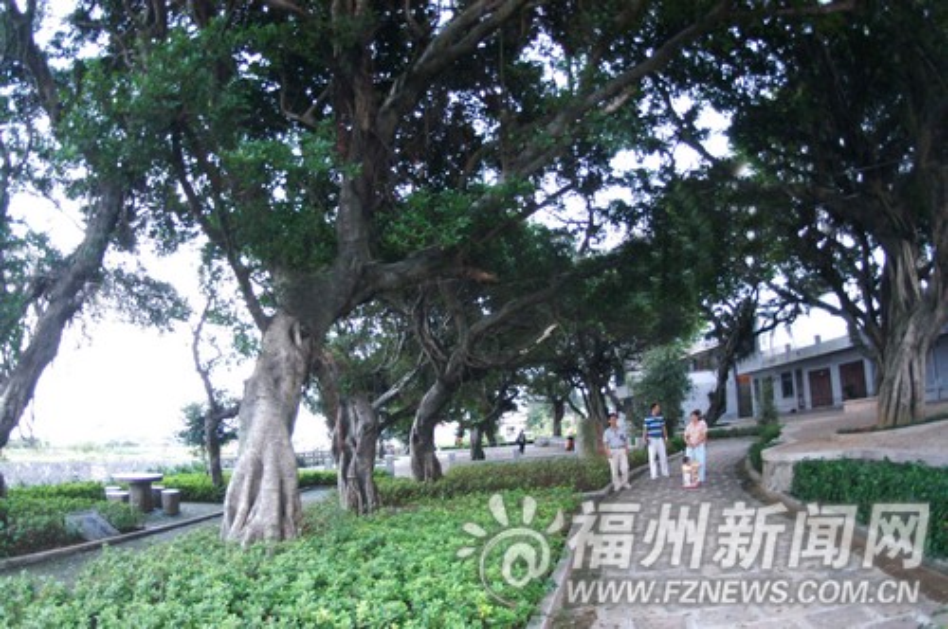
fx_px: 631
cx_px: 474
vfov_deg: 53.0
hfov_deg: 73.8
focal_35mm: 24
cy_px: 314
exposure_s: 1/50
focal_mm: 16
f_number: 2.8
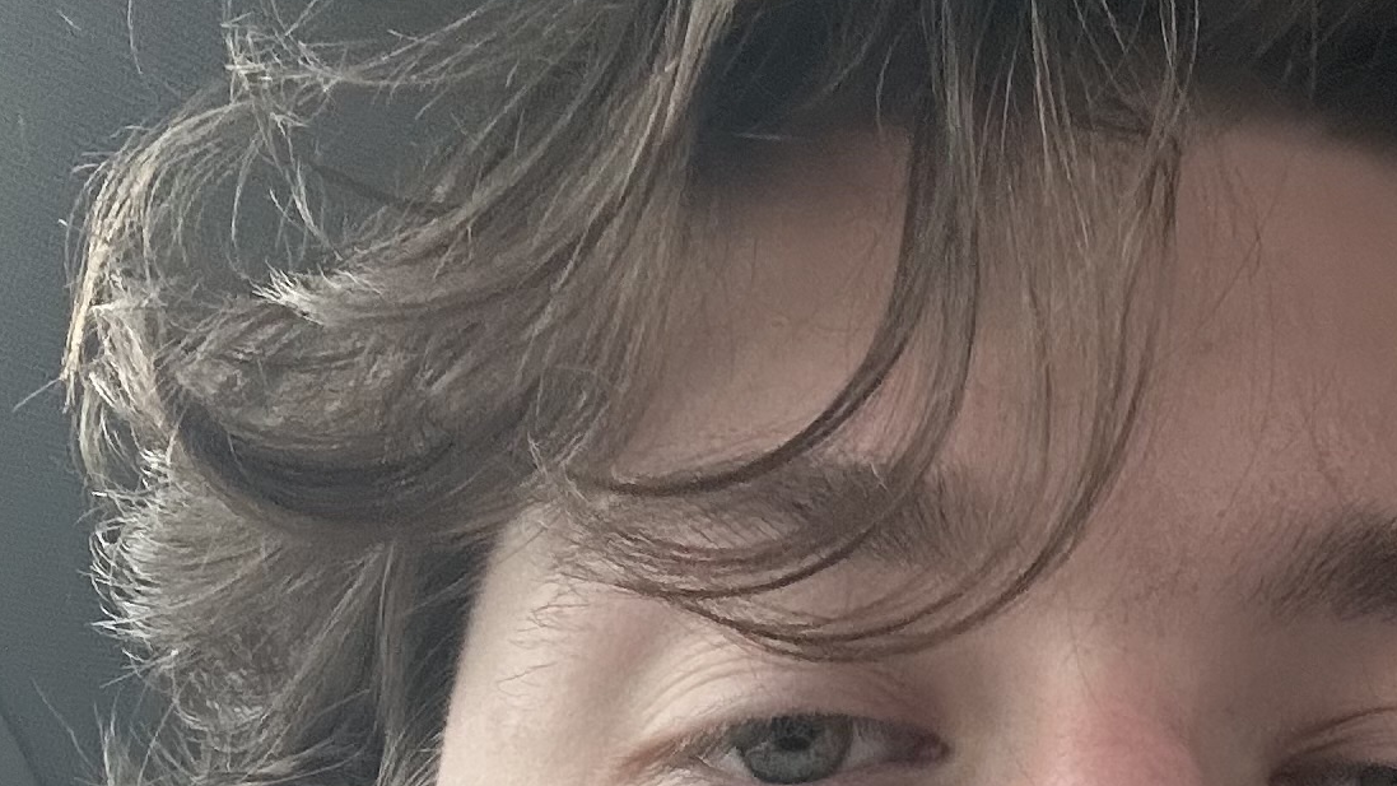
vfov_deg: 12.9
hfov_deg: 22.9
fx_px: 3408
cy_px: 828
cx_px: 1085
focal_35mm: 92
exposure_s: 1/60
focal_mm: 2.69
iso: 160
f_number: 1.9
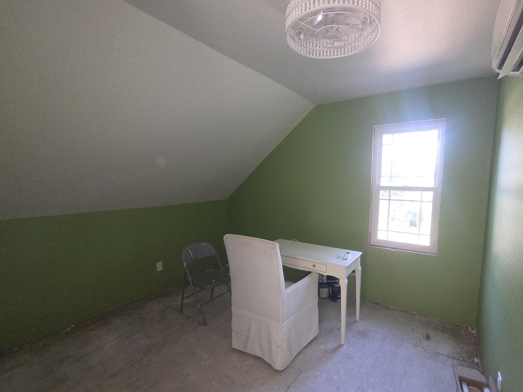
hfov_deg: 97.5
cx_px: 298
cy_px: 208
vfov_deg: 81.7
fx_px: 227
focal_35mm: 15
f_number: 2.2
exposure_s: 1/60
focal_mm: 2.2
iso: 320
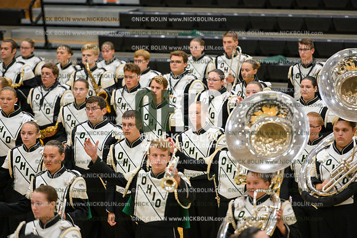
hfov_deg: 10.3
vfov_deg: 6.9
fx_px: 1984
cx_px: 178
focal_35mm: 200
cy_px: 119
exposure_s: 1/320
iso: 1600
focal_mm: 200
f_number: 2.8
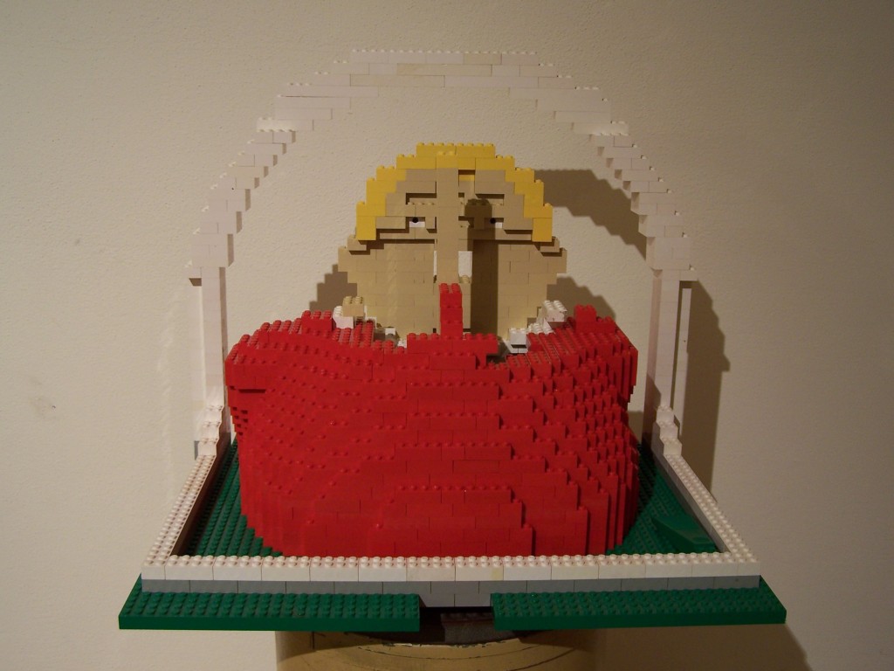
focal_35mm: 38
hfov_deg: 49.0
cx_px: 447
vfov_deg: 37.7
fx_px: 981
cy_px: 336
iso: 80
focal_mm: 6.3
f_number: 2.8
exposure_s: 1/2
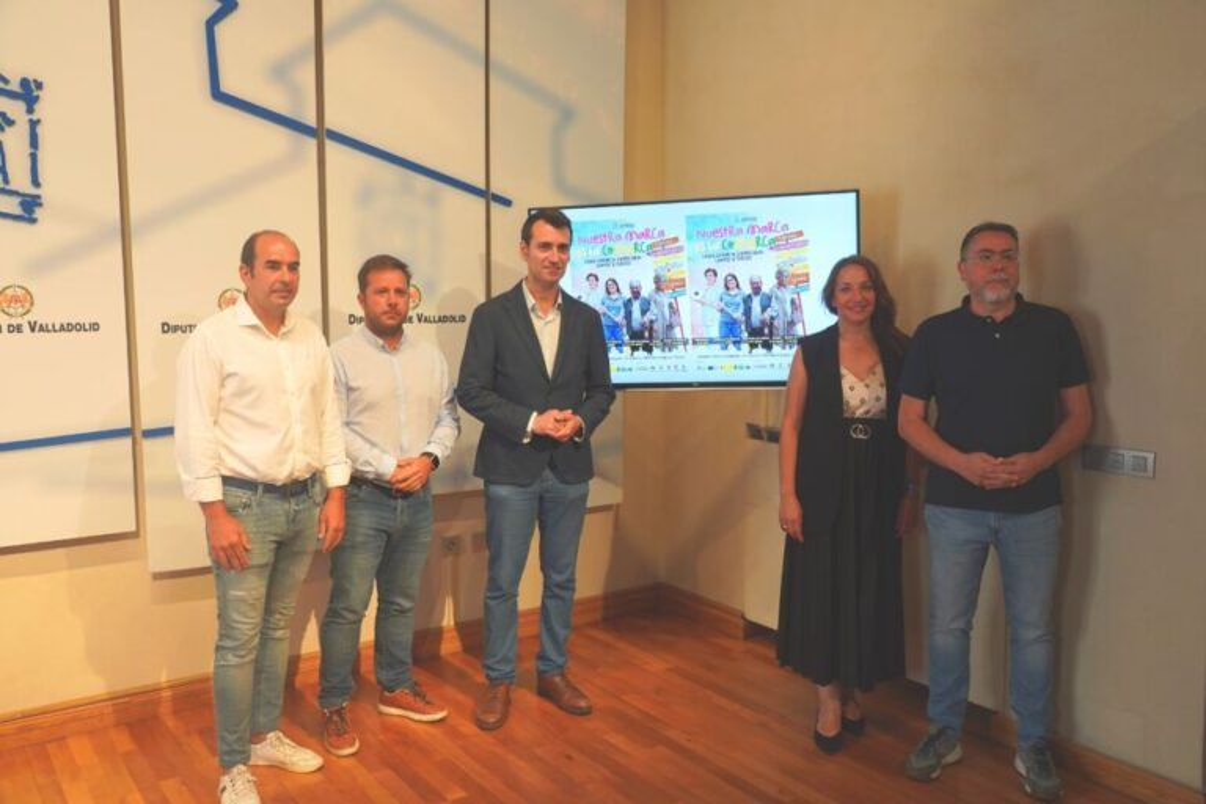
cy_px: 402
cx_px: 603
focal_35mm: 31
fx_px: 1038
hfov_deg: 60.3
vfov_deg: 42.3
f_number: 4
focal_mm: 31
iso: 800
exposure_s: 1/160
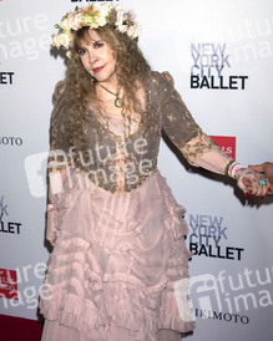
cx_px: 125
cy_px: 230
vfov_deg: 35.6
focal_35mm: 52
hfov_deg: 29.1
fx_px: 525
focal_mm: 38
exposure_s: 1/160
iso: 640
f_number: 7.1
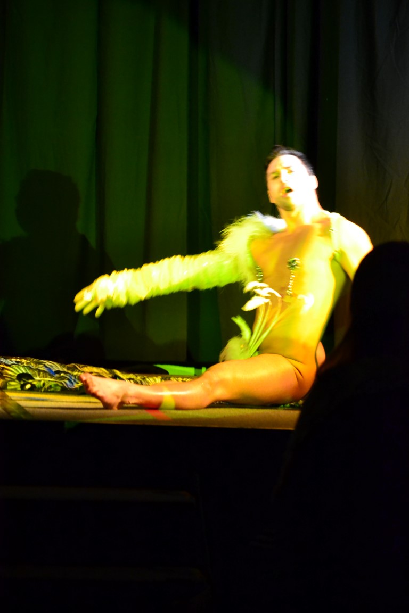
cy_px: 306
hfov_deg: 9.0
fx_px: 2607
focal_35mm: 153
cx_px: 204
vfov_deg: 13.4
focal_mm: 102
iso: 3200
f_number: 4.5
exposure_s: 1/25
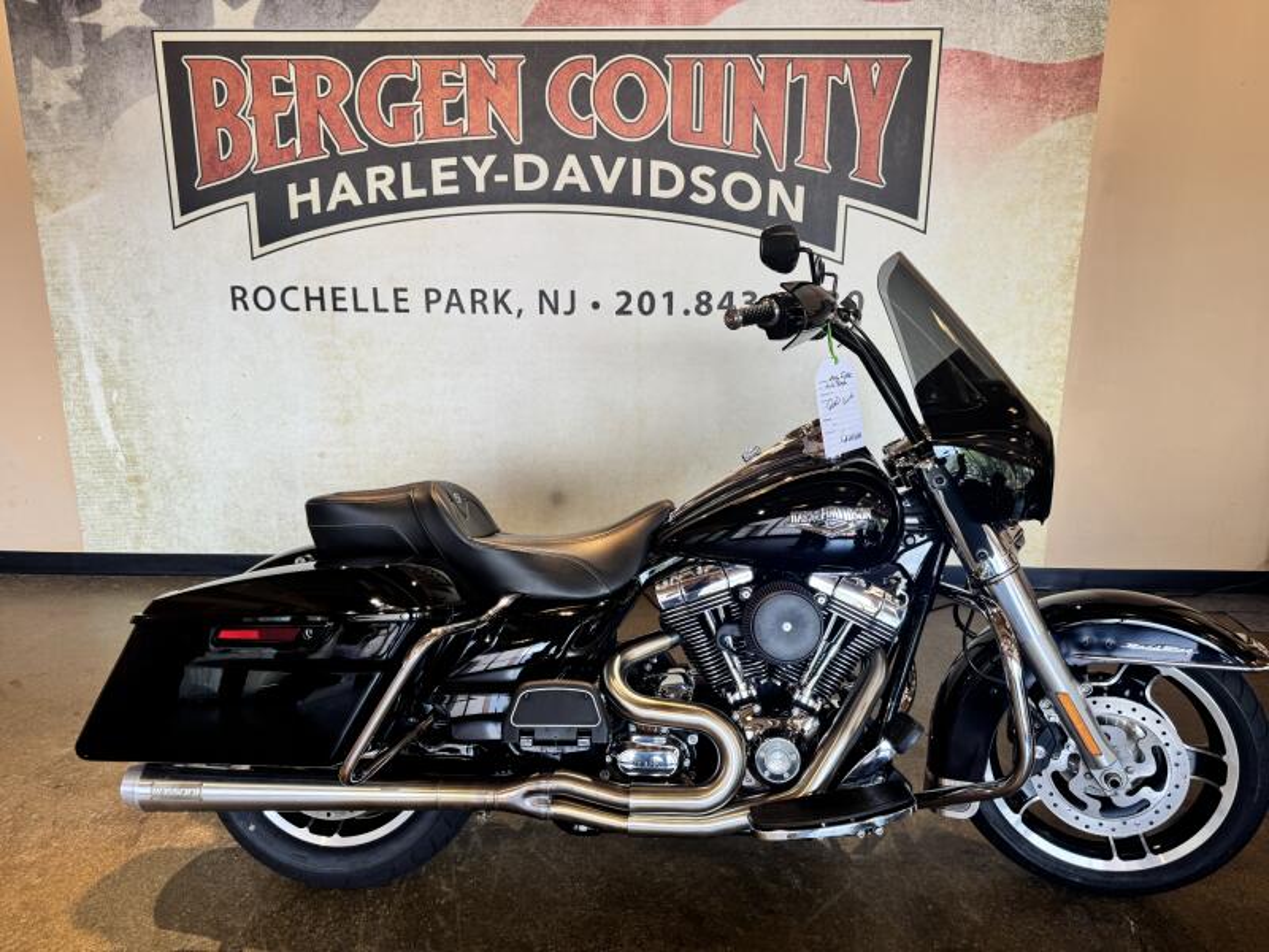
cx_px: 634
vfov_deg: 56.8
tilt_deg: -14.3
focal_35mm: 24
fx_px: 880
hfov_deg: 71.6
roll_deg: -0.6
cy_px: 476
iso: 125
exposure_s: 1/120
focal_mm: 6.76
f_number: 1.78
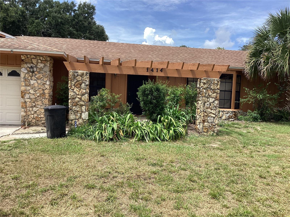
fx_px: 260
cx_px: 145
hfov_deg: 58.4
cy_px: 108
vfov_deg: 45.4
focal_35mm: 31
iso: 25
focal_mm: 3.3
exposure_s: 1/867
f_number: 2.4
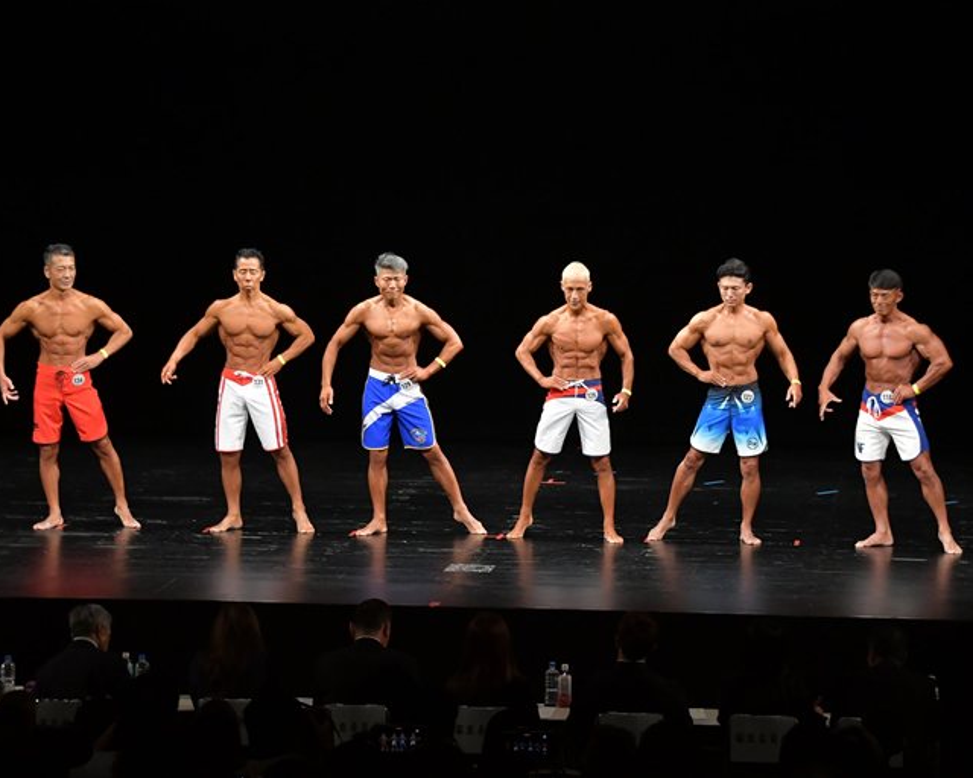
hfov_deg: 14.5
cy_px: 387
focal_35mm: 133
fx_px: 3830
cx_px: 507
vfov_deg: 11.6
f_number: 5.6
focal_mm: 78
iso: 3200
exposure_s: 1/400
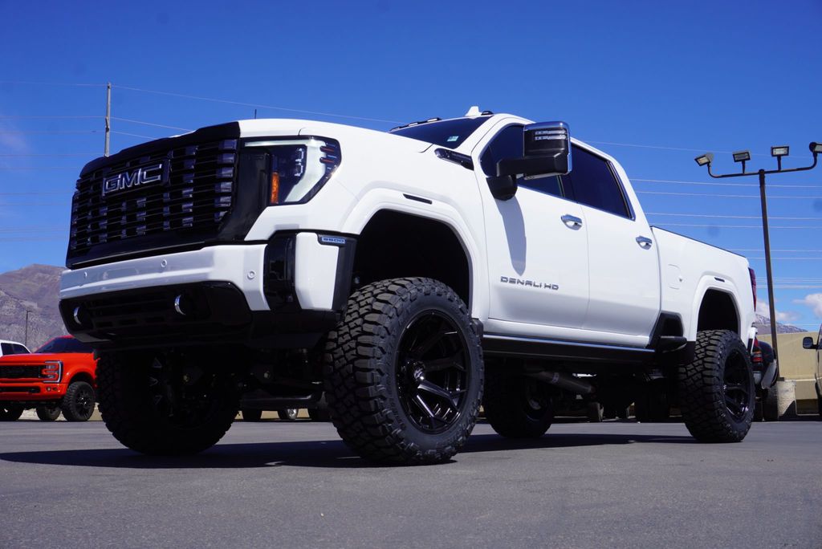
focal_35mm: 40
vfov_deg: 33.1
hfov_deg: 47.9
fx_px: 925
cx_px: 411
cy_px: 274
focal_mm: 27
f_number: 11
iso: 100
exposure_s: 1/200
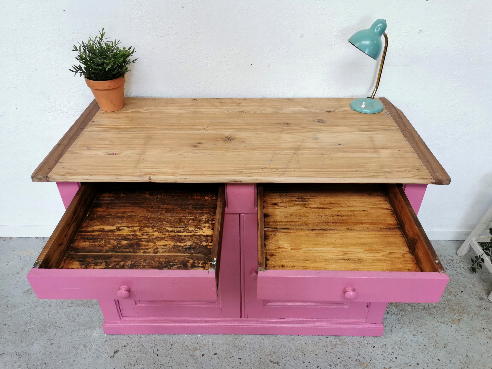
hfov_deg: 65.3
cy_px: 184
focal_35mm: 27
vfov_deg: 51.4
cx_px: 246
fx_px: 384
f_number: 1.8
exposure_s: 1/100
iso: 160
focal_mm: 5.58
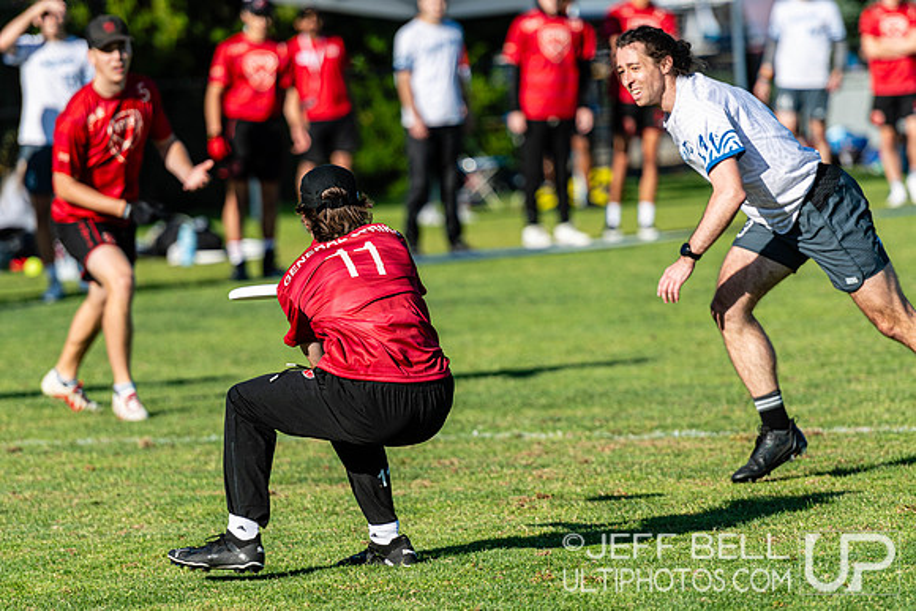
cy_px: 306
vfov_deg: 4.6
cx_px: 458
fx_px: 7635
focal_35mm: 300
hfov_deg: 6.9
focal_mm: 200
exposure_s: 1/1600
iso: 100
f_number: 3.2
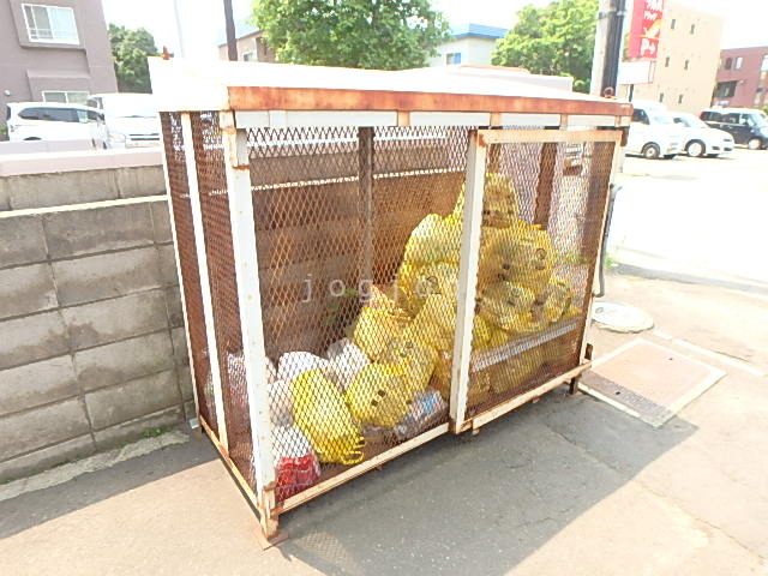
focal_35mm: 21
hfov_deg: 79.0
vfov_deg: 63.4
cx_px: 384
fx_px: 466
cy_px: 288
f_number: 3.5
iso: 125
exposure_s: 1/200
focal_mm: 3.7
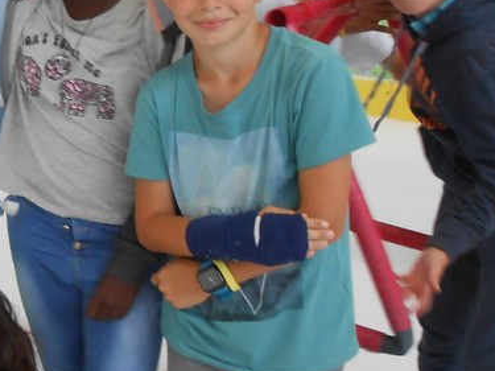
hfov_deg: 21.8
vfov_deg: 18.0
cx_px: -127
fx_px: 1172
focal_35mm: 82
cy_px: 207
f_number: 3.8
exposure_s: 1/30
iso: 160
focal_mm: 5.3
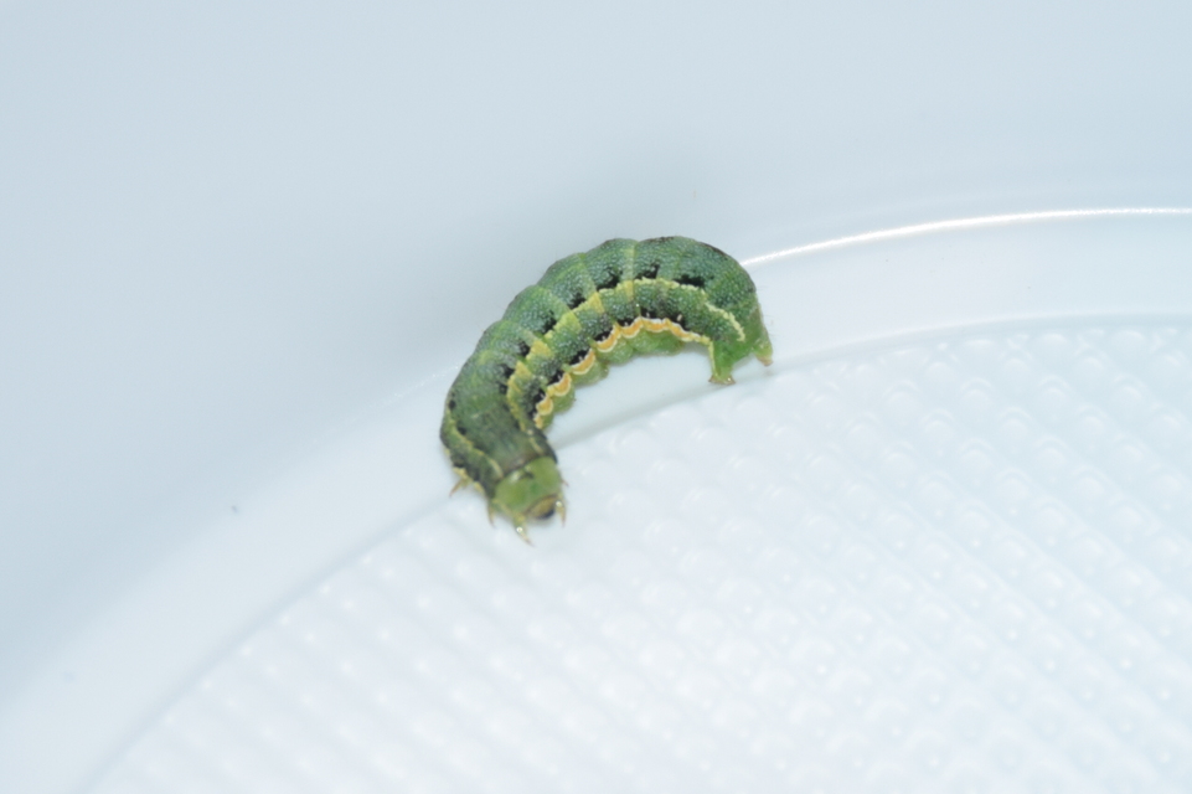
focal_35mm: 210
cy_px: 397
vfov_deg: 6.5
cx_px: 596
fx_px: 6951
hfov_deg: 9.8
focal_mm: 140
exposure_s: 1/60
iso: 320
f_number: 7.1
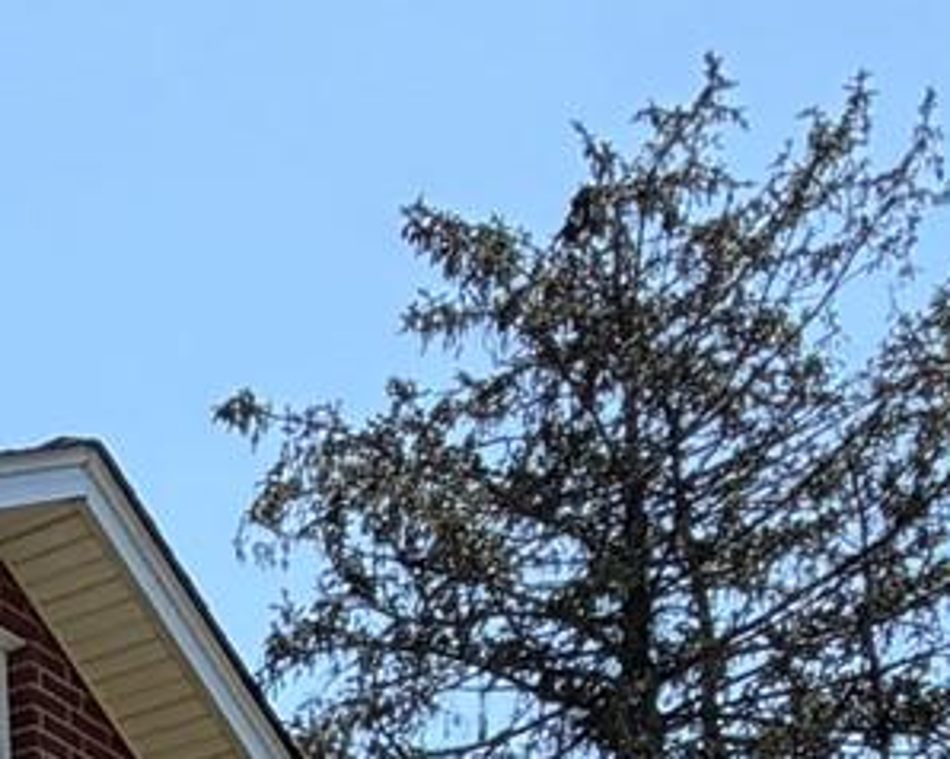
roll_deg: +1.3
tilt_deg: +1.6
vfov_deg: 13.5
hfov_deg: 15.7
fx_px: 2641
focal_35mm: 94
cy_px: 1607
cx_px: -995
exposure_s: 1/770
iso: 32
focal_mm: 2.22
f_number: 2.2
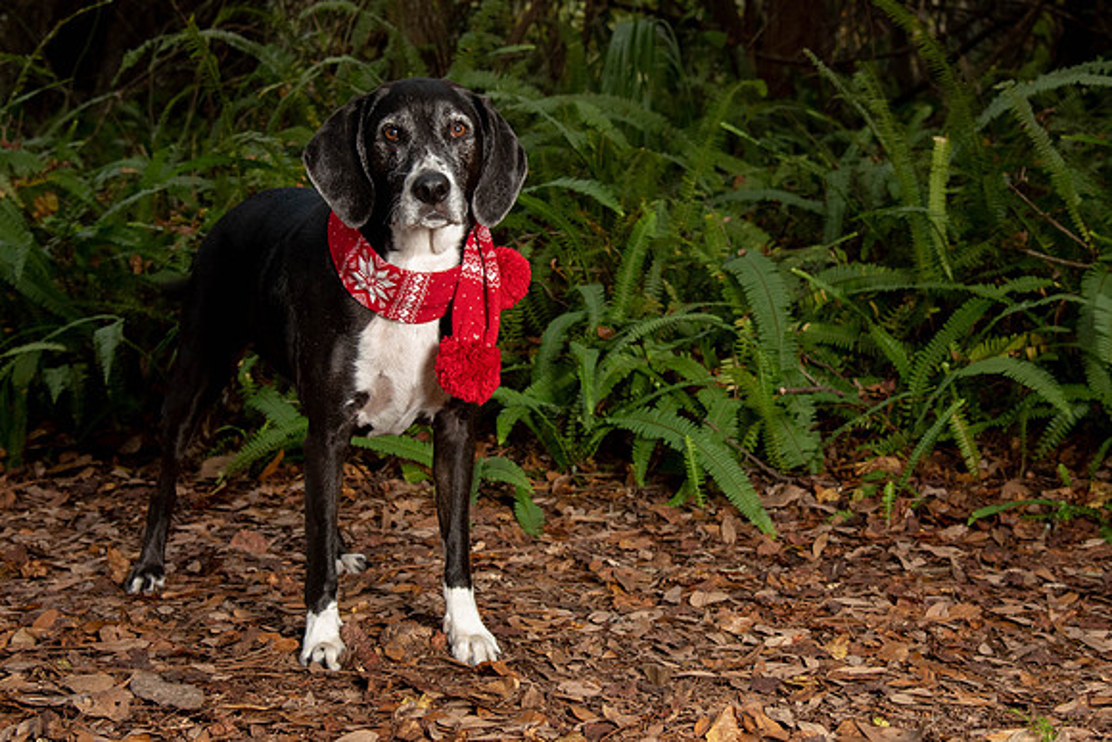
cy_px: 281
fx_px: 2073
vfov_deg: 20.3
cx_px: 605
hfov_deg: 30.0
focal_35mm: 67
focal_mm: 46
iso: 1250
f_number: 5.6
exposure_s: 1/125
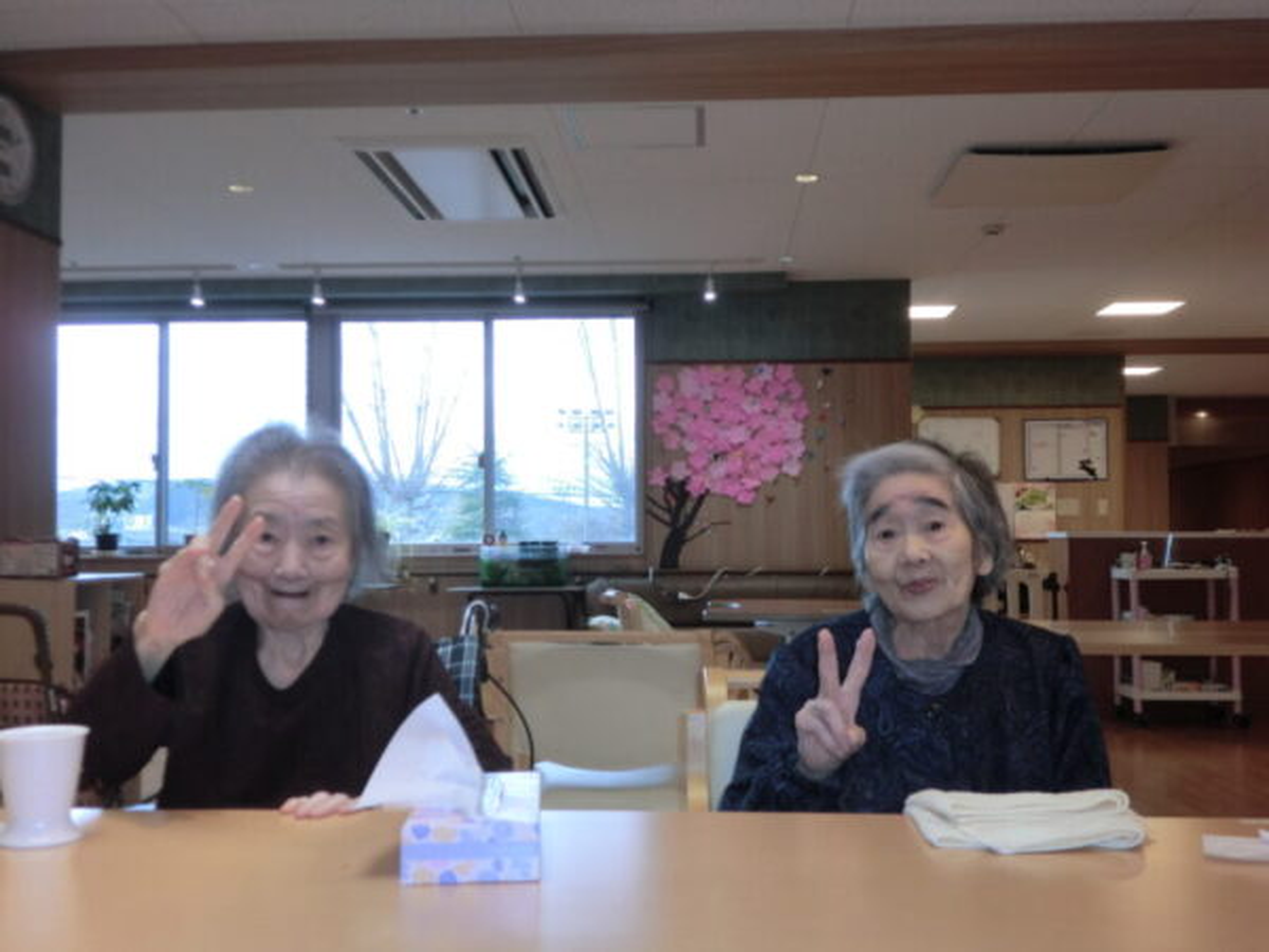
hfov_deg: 51.4
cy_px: 476
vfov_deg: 39.7
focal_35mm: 36
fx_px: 1320
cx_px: 634
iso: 80
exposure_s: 1/60
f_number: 3
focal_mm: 6.58
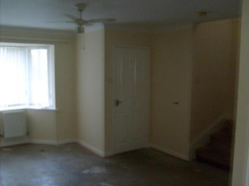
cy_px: 93
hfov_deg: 52.6
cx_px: 124
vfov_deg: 40.7
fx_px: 252
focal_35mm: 35
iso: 200
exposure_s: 1/2
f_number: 2.8
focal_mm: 5.8
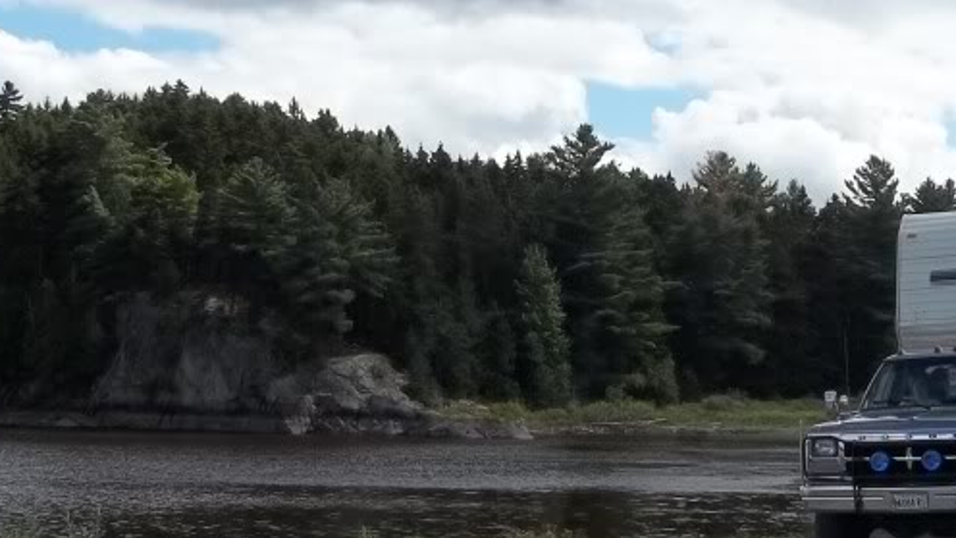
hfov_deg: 29.3
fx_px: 1825
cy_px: 337
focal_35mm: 72
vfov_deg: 16.7
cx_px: 590
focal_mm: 5.7
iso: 64
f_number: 8.8
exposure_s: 1/160
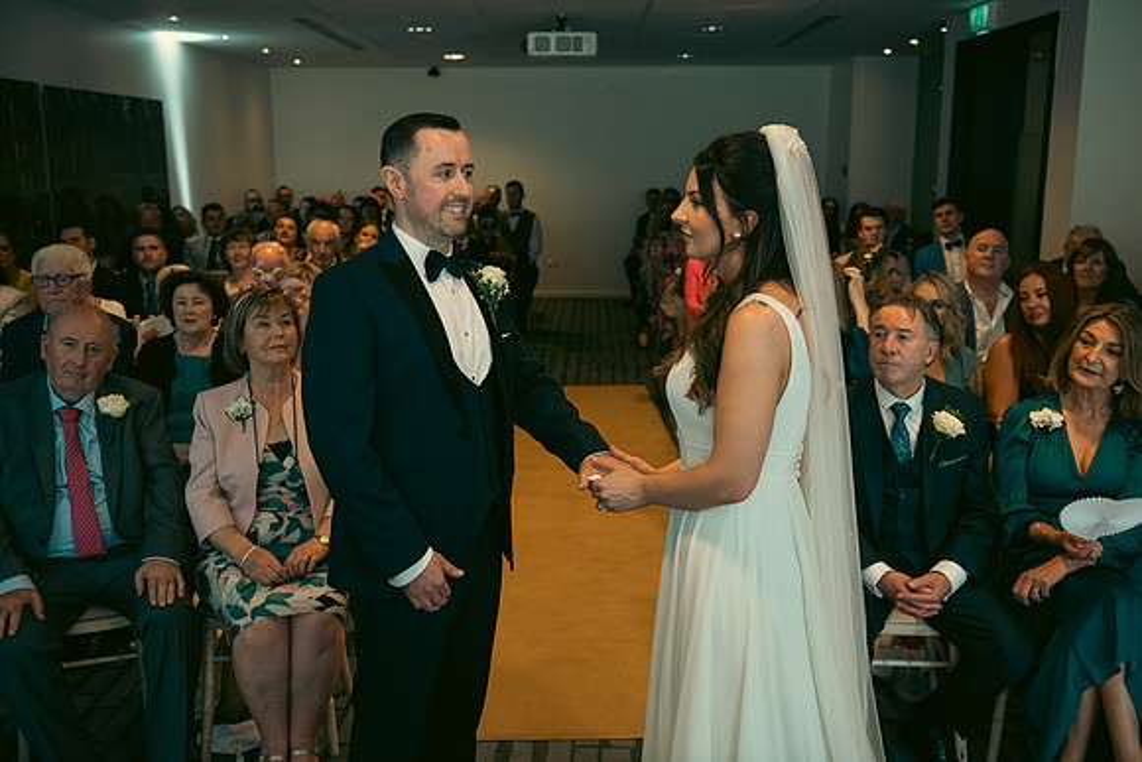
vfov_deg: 38.9
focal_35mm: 34
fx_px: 1079
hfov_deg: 55.8
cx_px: 571
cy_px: 381
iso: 1000
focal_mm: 34
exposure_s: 1/160
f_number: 3.5
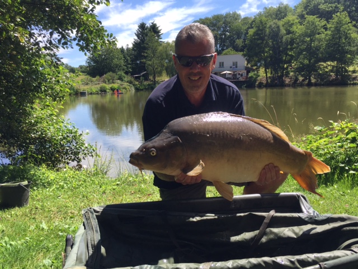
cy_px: 134
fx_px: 300
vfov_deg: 48.2
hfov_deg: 61.7
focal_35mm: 29
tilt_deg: -11.3
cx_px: 179
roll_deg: +1.1
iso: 32
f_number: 2.2
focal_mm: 4.15
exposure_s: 1/1099
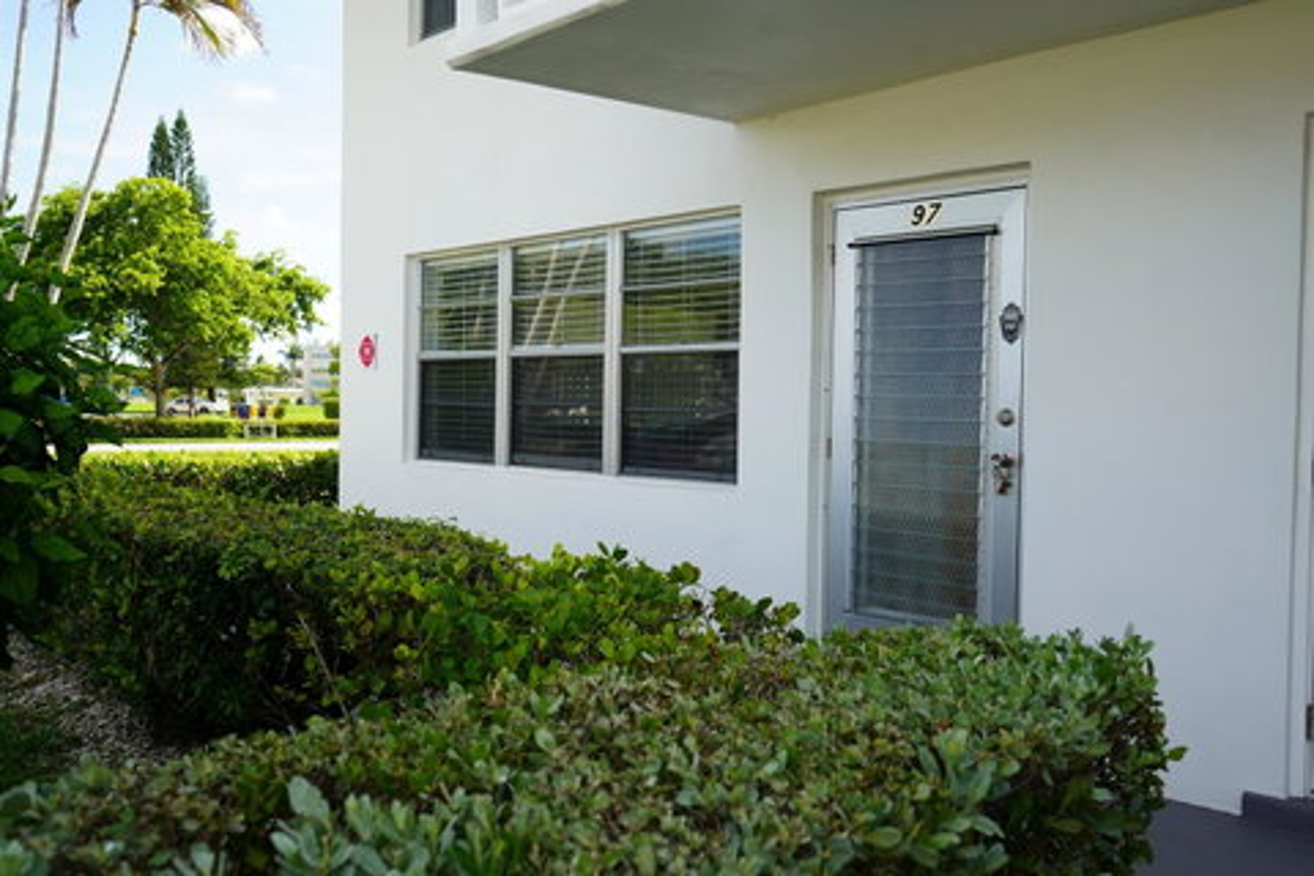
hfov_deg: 60.3
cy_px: 438
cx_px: 657
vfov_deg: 42.3
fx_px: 1131
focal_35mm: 31
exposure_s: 1/250
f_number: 5
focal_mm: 31
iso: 100
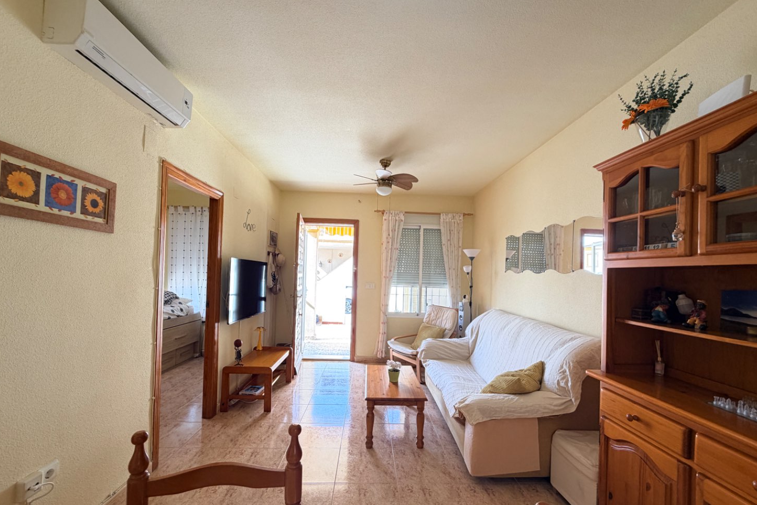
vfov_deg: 77.2
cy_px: 273
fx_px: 315
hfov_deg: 100.4
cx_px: 383
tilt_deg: +1.1
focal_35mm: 15
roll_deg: -0.7
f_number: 2.2
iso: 125
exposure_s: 1/100
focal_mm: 2.22
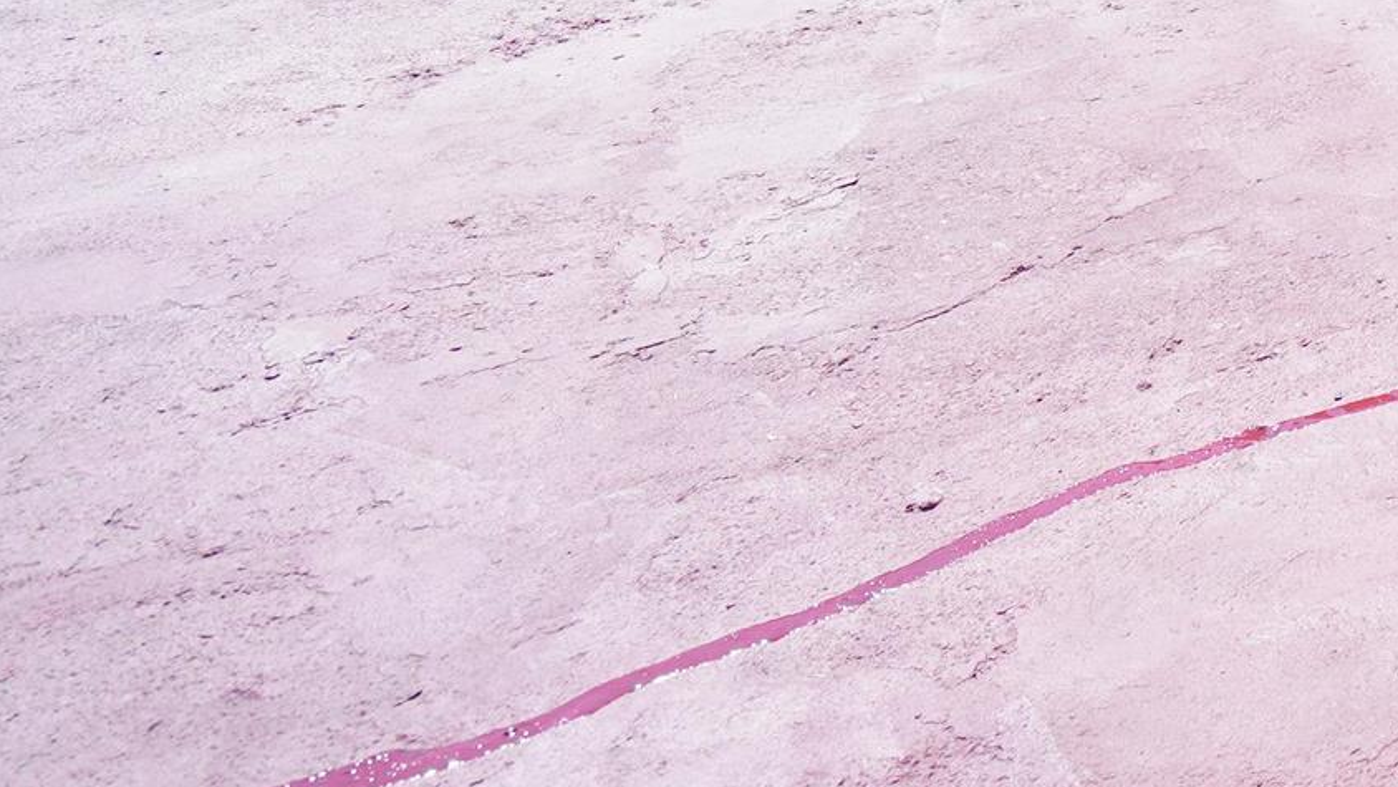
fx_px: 2262
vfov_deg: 16.1
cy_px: -698
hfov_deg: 25.3
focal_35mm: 61
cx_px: 2132
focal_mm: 16
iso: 100
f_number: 4
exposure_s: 1/400
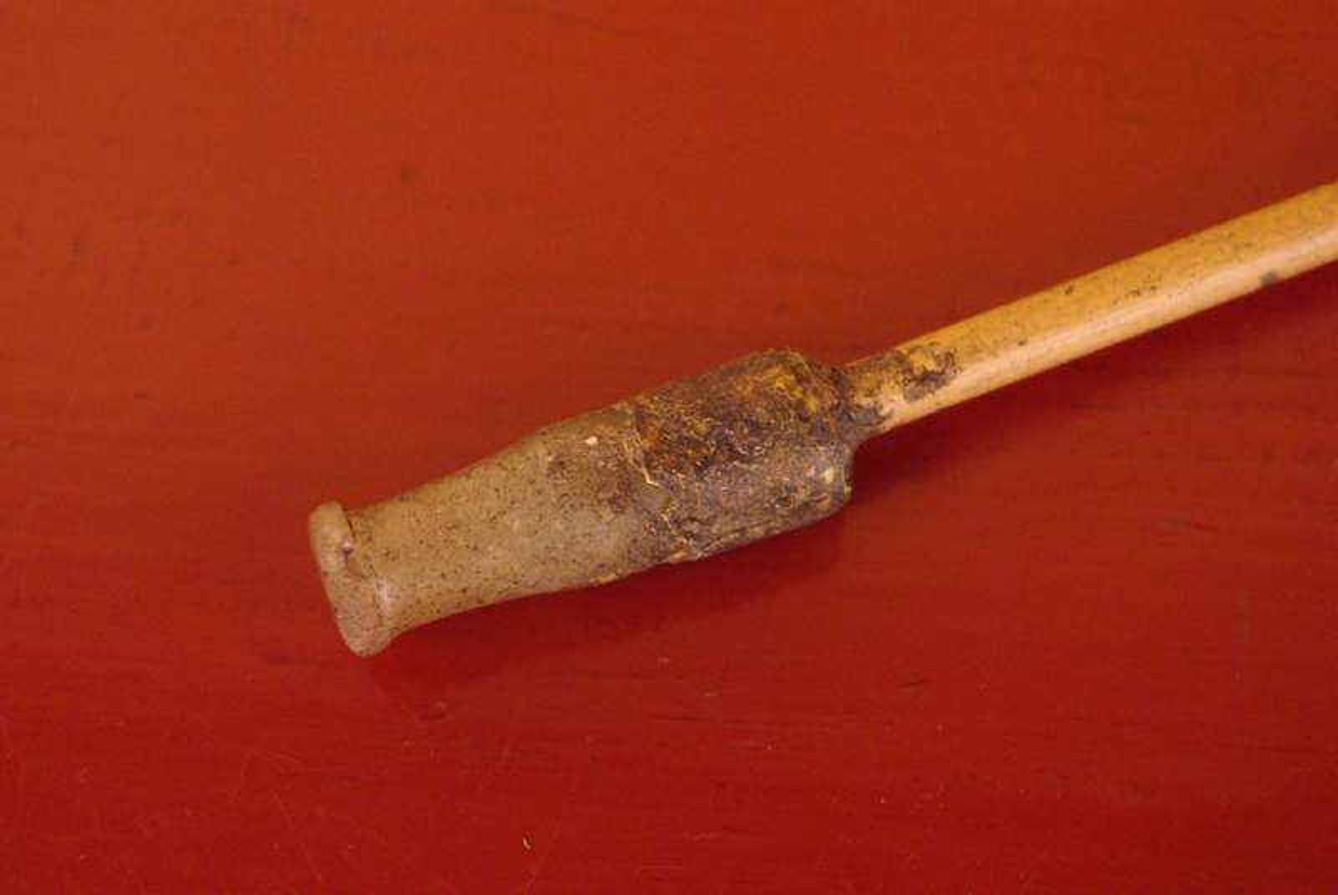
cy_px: 448
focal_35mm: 60
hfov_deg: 33.4
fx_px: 2232
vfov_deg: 22.7
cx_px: 669
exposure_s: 1/15
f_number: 6.7
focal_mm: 40
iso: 1600
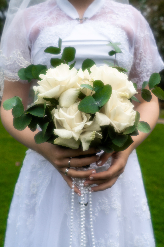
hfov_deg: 35.1
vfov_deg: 50.7
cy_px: 124
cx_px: 82
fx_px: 260
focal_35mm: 38
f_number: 5.6
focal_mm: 38
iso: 64
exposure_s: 1/160
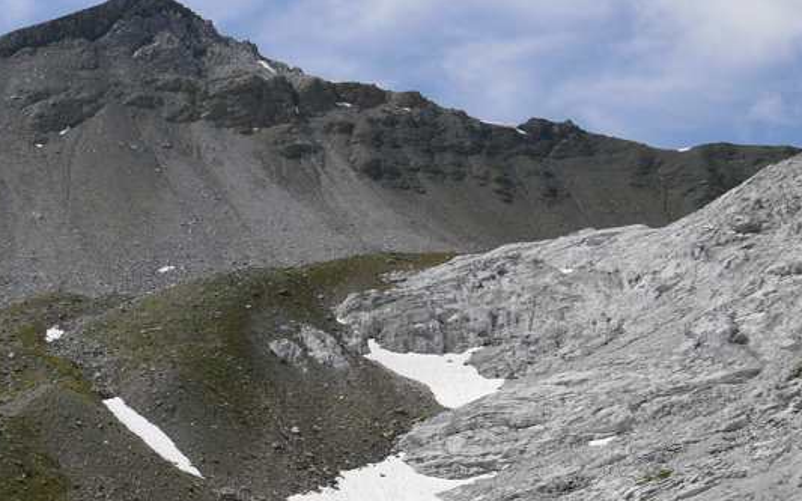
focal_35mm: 71
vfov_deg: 18.0
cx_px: 141
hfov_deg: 28.3
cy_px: 477
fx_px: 1552
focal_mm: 13.9
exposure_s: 1/1300
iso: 200
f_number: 5.6
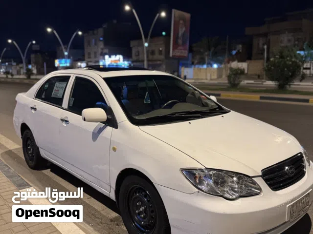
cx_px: 156
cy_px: 117
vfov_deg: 56.8
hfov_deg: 71.6
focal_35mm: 24
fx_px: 217
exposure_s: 1/50
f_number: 1.78
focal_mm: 6.76
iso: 250
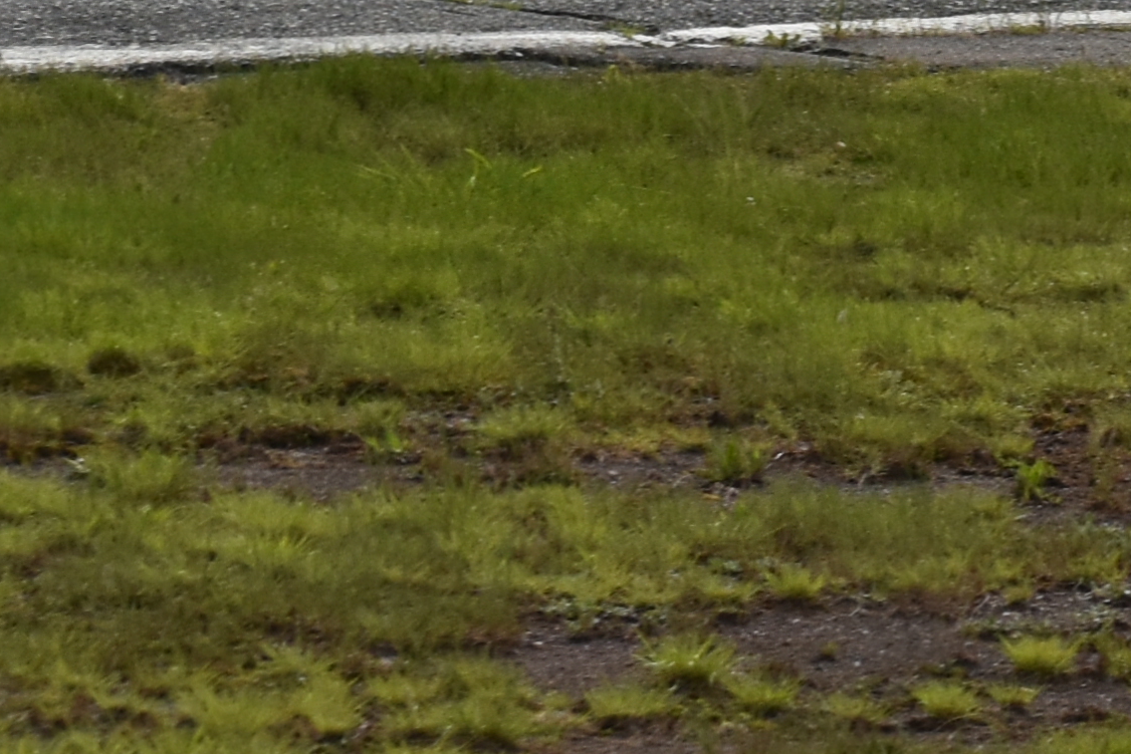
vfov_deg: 2.2
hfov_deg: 3.2
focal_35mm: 634
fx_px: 19914
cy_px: -924
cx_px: 1938
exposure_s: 1/2000
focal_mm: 80
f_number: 7.1
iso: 400
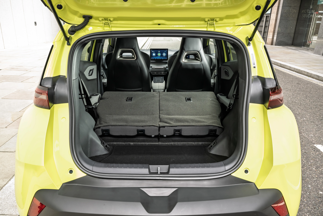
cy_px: 108
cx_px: 162
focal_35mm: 28
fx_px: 247
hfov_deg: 66.4
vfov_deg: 47.2
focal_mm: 27.5
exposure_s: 1/20
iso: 400
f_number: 7.1
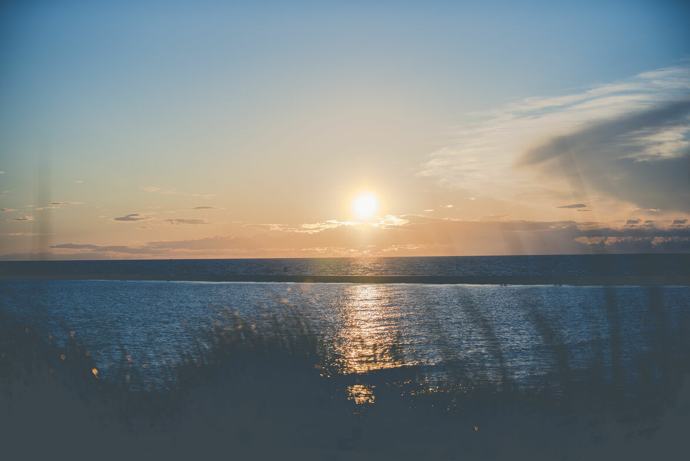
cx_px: 345
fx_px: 1342
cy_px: 230
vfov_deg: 19.5
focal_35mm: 70
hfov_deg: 28.8
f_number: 2.8
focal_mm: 70
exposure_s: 1/3200
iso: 125
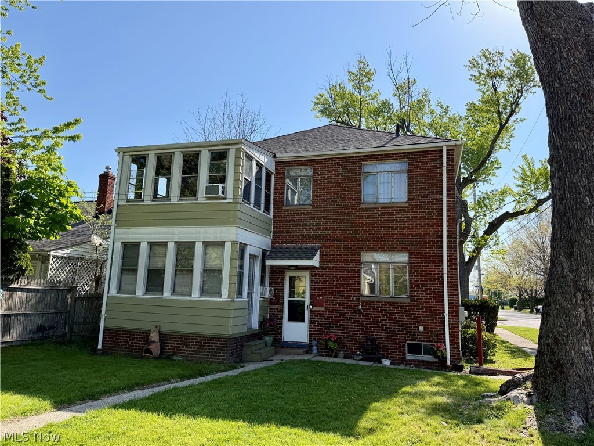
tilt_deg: +9.8
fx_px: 412
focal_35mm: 24
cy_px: 223
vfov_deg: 56.8
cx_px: 297
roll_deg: -1.7
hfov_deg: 71.6
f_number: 1.78
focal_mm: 6.76
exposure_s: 1/3953
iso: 80
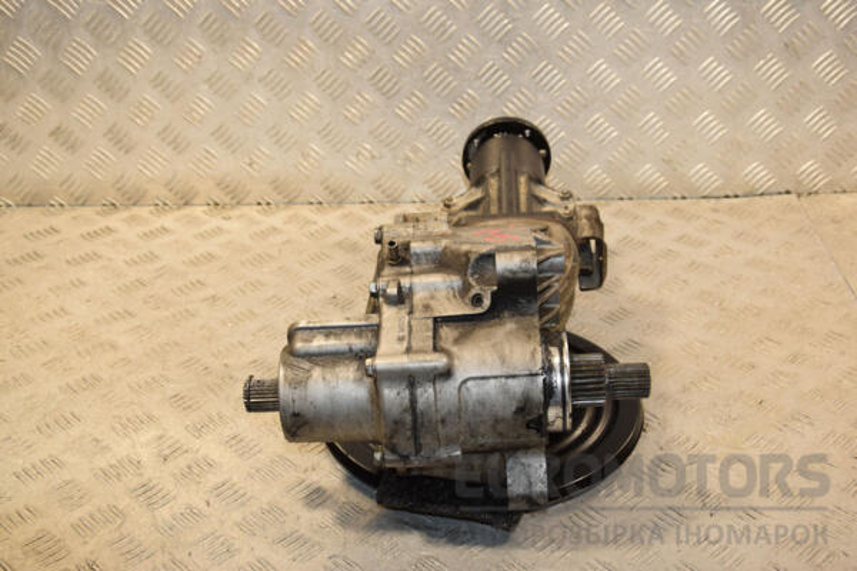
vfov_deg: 26.5
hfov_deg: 38.9
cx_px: 428
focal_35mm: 51
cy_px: 286
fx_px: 1214
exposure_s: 1/200
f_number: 6.3
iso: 800
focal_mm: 34
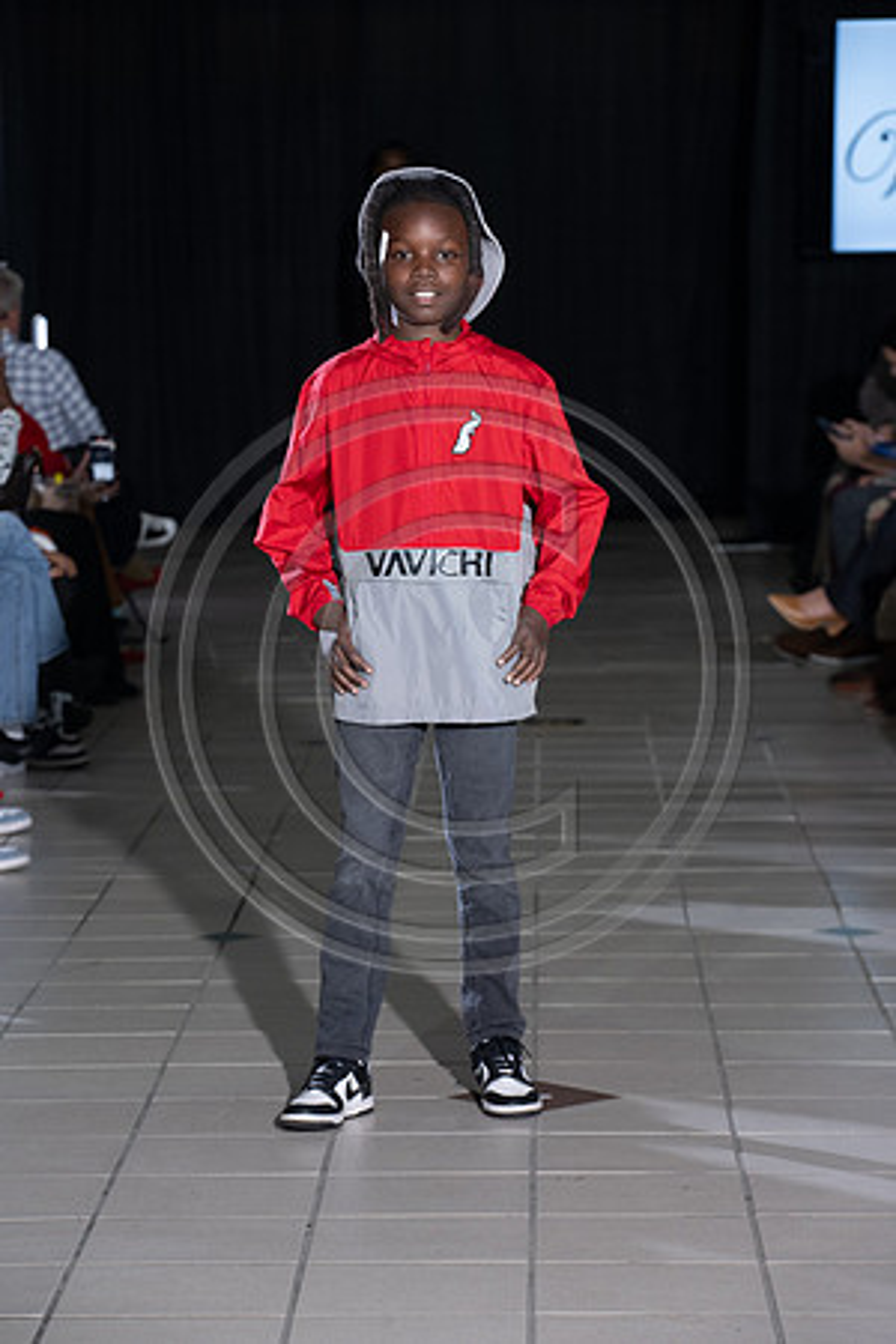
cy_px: 672
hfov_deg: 11.0
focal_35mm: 125
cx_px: 448
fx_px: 4666
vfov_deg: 16.4
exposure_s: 1/160
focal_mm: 125
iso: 1250
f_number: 6.3
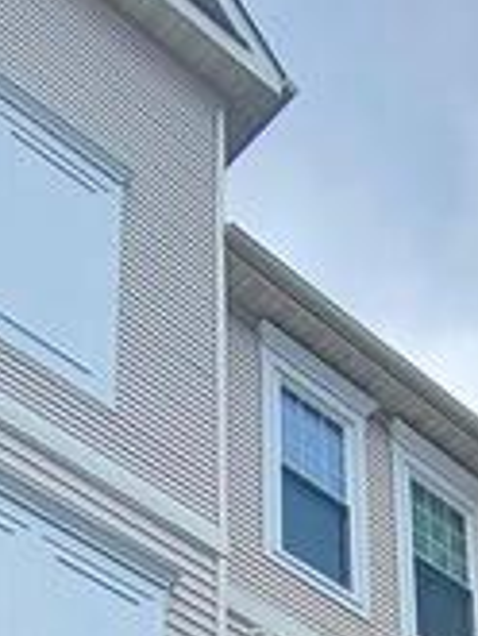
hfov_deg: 17.4
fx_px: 1563
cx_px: 312
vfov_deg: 17.7
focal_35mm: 85
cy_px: 1199
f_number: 2.2
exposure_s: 1/1000
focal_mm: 2.2
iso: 50
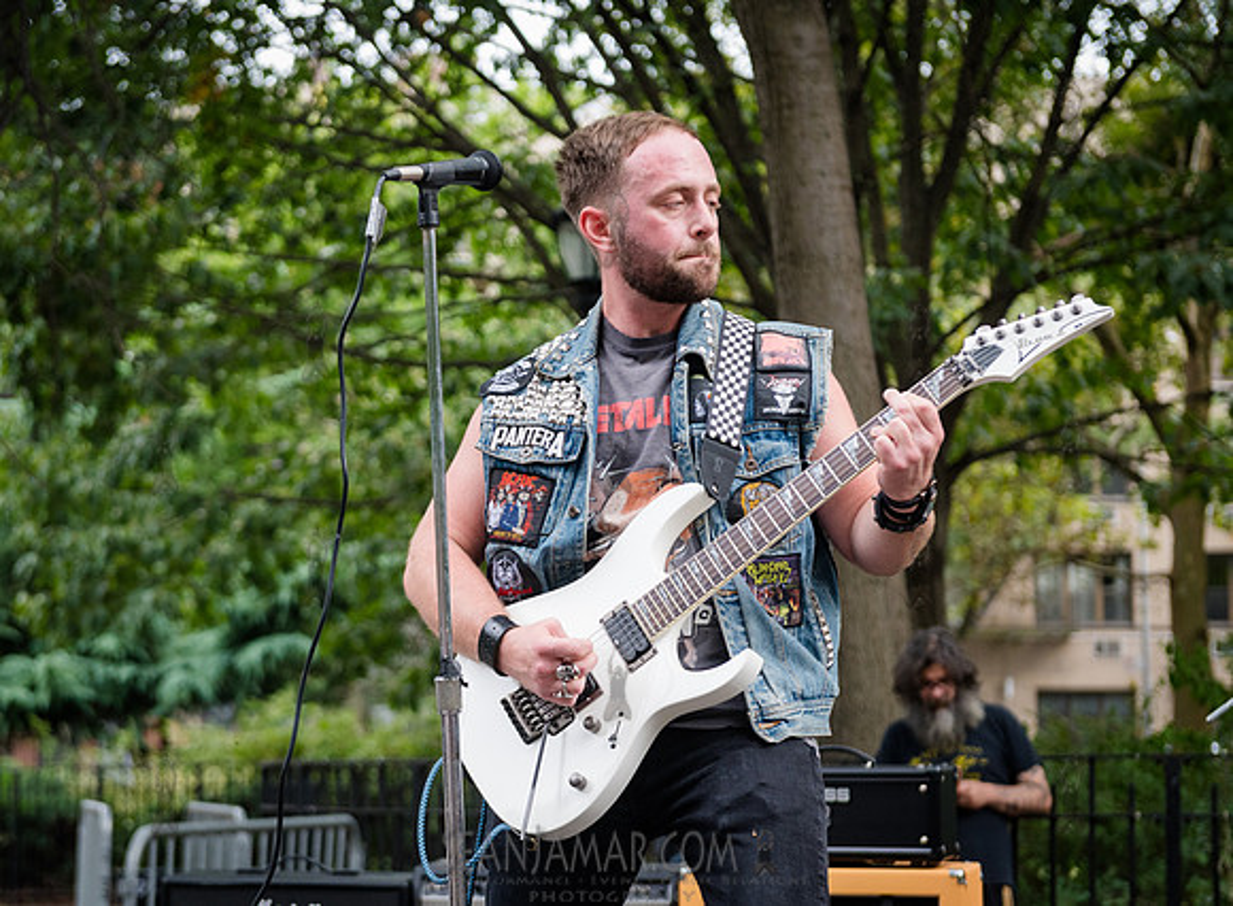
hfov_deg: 25.3
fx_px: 2740
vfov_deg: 18.8
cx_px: 528
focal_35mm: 77
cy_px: 470
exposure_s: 1/500
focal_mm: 70
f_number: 4
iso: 2000
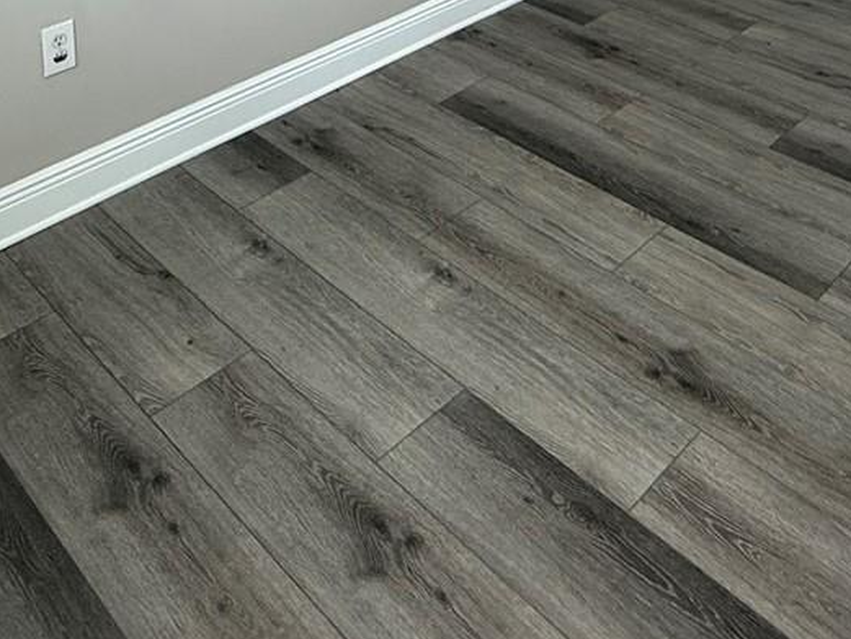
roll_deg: +1.9
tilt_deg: -5.3
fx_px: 1057
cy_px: -328
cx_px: 546
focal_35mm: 43
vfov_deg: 25.2
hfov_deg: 43.4
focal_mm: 2.22
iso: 125
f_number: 2.2
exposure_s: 1/120
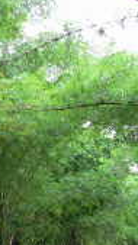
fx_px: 833
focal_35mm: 128
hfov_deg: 9.2
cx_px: 203
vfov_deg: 16.4
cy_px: 246
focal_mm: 6
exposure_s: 1/30
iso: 150
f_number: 2.8
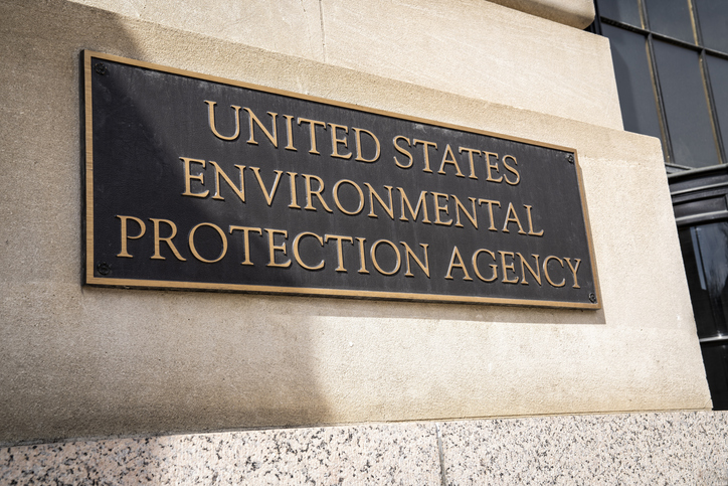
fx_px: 849
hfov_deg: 46.4
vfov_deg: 31.9
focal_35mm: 42
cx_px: 364
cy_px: 243
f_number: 6.3
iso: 100
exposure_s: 1/250
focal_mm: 42
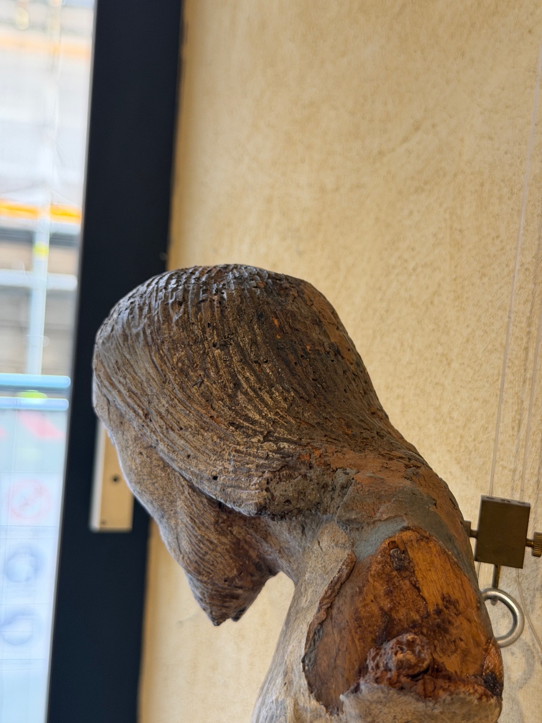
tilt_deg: +3.1
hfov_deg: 30.3
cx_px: 271
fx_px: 1002
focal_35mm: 48
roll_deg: -5.0
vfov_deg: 39.7
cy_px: 362
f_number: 1.78
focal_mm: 6.76
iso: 125
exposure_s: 1/50
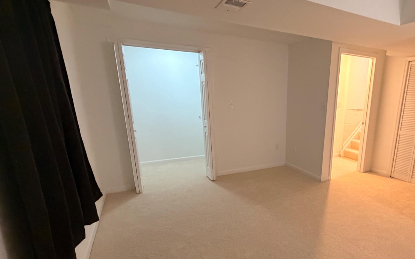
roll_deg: -0.2
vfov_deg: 59.2
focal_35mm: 20
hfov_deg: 82.9
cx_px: 267
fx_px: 226
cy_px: 154
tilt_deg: -13.9
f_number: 2.2
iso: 640
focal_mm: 2.22
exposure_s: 1/60
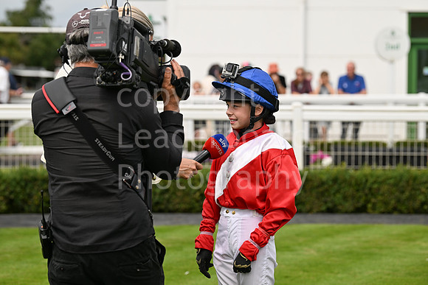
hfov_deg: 15.2
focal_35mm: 135
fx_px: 1605
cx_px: 214
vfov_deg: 10.2
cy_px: 142
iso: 400
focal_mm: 135
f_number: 5
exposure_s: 1/2500
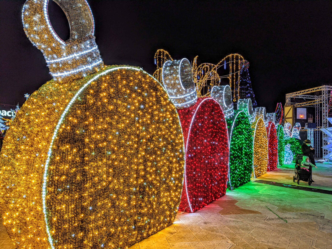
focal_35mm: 27
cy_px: 124
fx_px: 259
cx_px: 166
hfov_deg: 65.3
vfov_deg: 51.4
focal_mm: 4.38
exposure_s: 1/42.8
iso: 49
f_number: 1.73
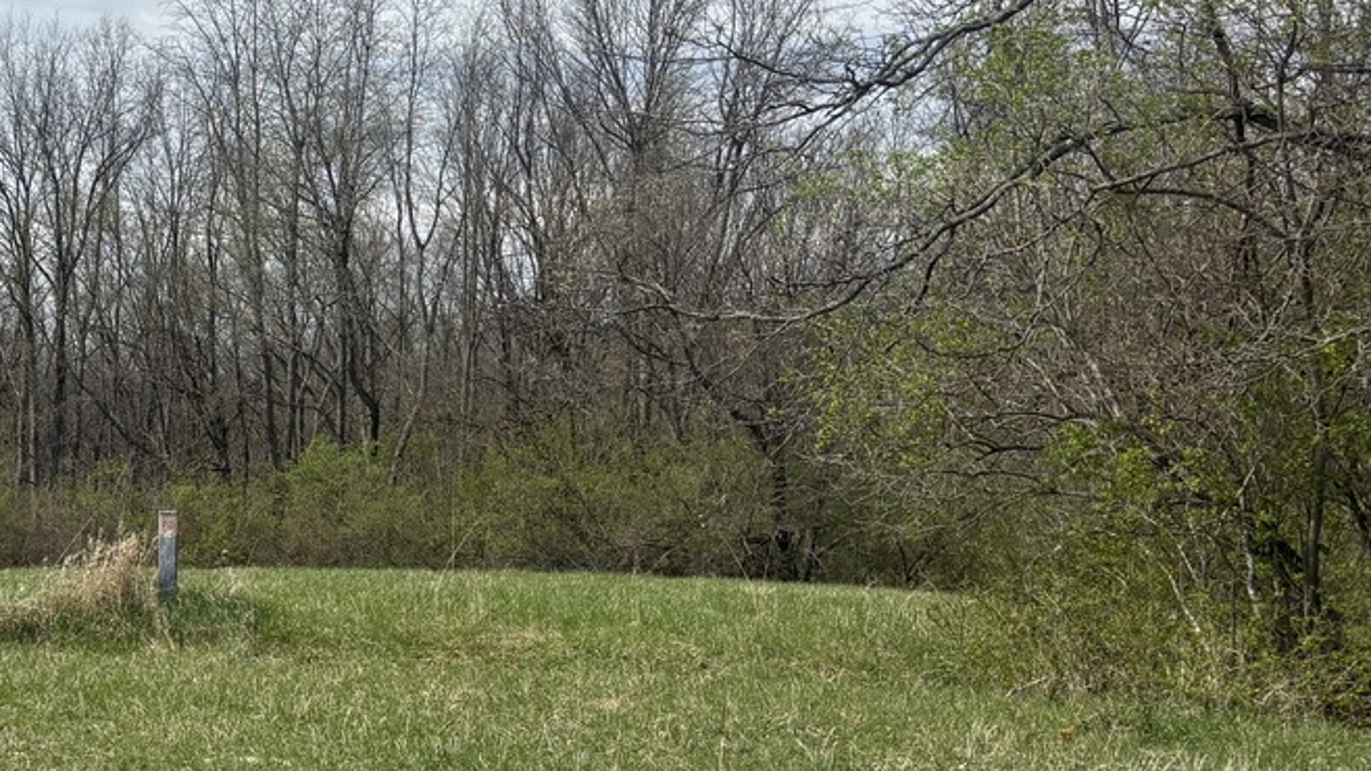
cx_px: 2
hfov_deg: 31.3
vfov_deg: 19.4
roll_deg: -0.1
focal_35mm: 62
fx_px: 2254
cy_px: 475
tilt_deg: -0.9
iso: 50
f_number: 1.6
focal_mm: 5.96
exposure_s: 1/5076
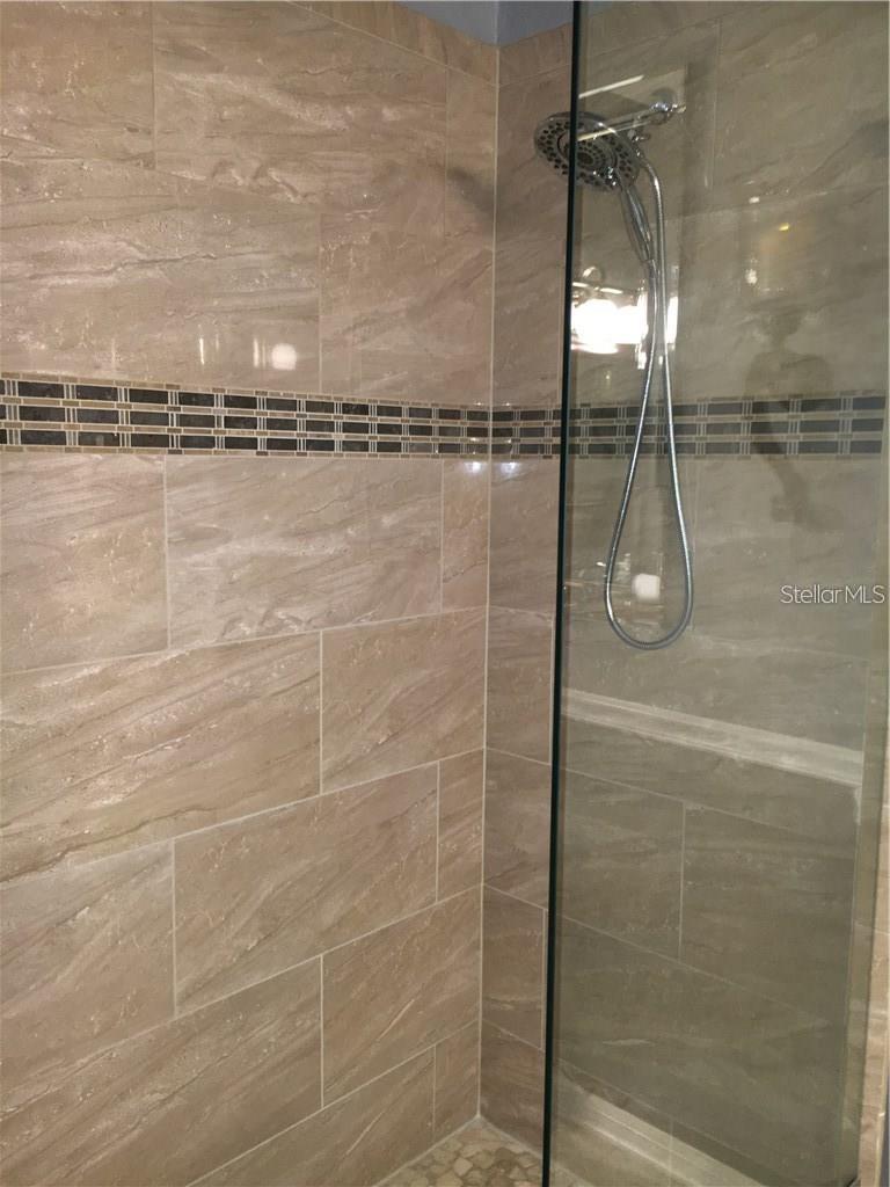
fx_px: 994
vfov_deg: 61.7
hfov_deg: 48.2
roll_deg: -1.1
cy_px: 594
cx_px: 445
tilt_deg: -7.8
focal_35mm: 29
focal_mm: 4.15
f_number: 2.2
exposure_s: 1/16
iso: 100
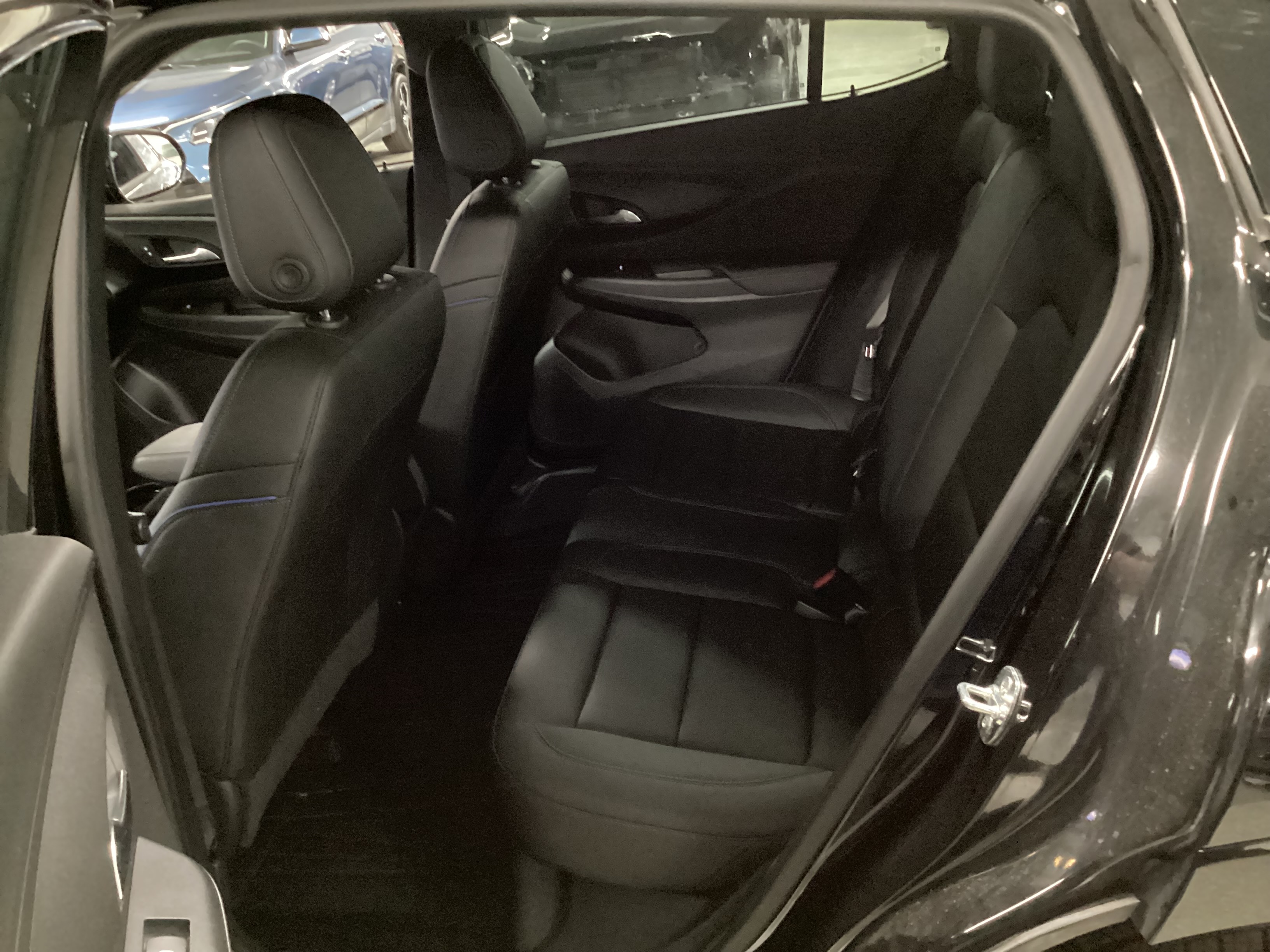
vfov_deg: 45.4
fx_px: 1137
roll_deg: +7.1
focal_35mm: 31
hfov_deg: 58.4
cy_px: 476
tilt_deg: -26.8
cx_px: 635
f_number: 2.4
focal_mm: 3.3
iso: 800
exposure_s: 1/15
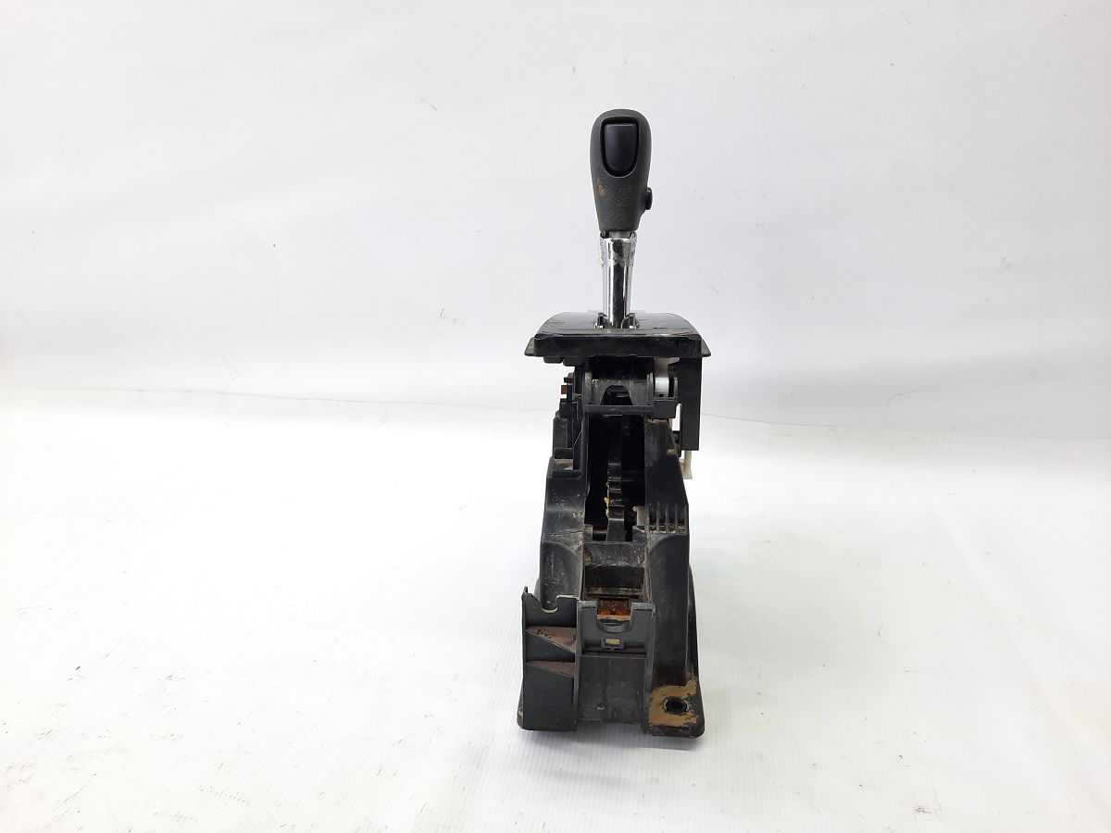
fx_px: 802
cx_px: 556
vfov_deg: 54.9
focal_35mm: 25
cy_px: 416
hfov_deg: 69.4
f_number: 2
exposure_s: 1/50
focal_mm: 4.6
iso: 80
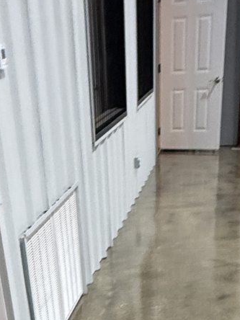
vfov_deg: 24.8
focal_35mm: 63
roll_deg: +7.5
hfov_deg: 23.2
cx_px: 95
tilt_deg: -31.3
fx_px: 582
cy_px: 461
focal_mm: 2.22
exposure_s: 1/120
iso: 160
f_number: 2.2
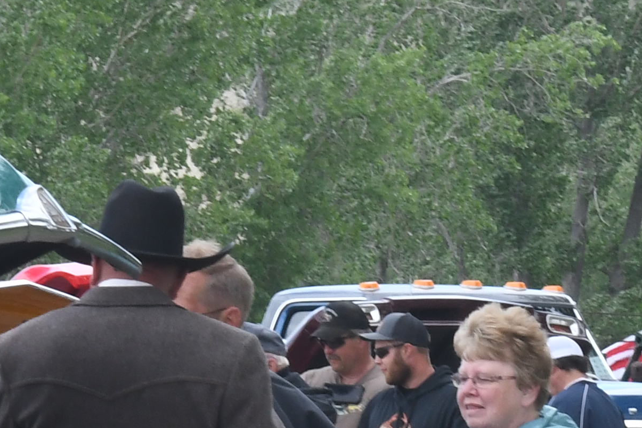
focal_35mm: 485
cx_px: 662
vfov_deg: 2.8
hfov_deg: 4.2
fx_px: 8651
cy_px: 445
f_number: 16
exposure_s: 1/125
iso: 720
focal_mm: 70
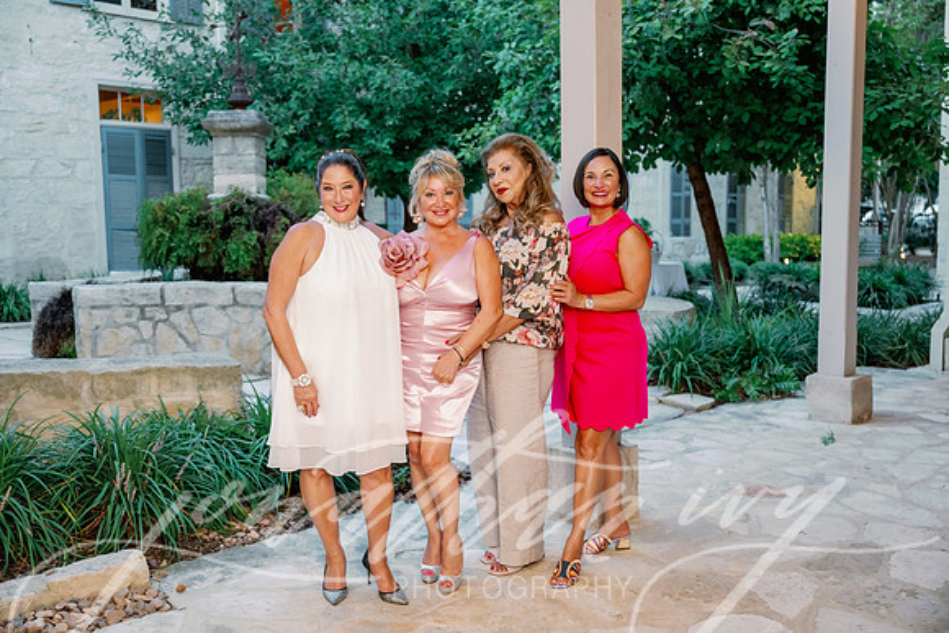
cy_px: 316
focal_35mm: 34
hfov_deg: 56.5
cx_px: 474
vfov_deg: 39.4
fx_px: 883
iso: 1600
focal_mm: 33.5
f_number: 2.8
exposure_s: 1/100
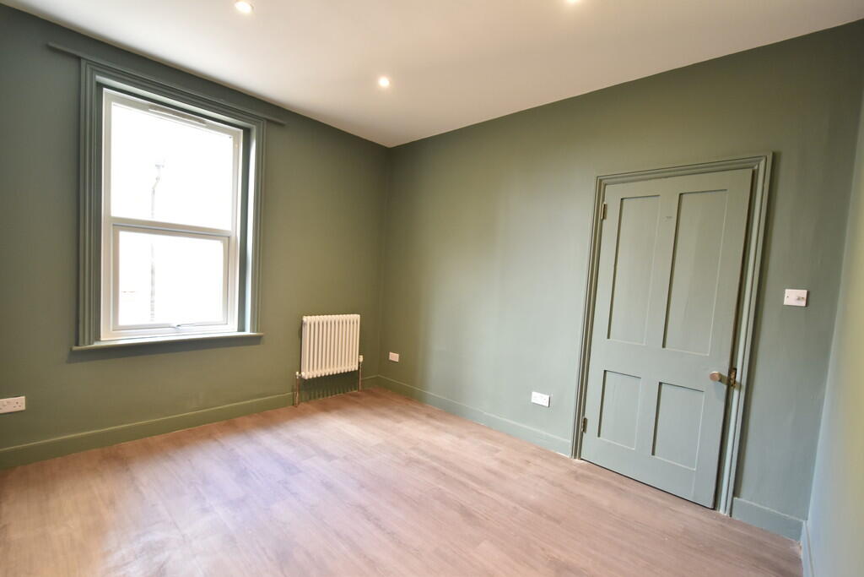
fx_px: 360
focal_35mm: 15
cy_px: 288
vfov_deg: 77.3
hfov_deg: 100.4
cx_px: 432
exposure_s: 1/20
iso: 500
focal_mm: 10
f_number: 3.5
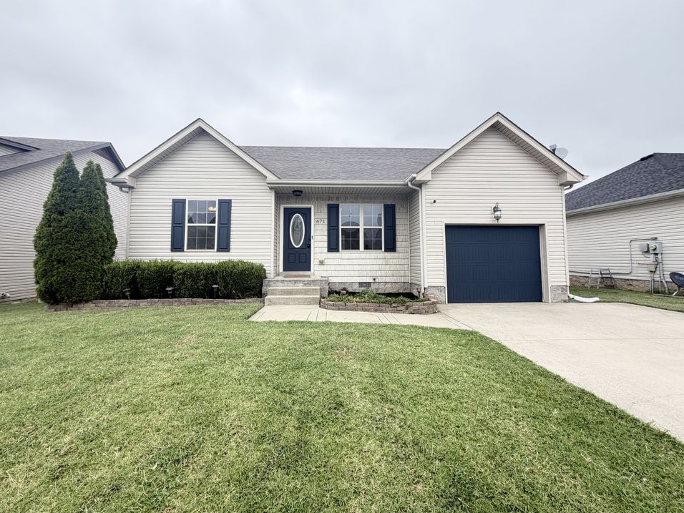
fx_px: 296
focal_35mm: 15
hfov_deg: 98.2
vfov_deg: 81.7
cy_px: 241
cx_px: 343
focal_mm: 2.22
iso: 50
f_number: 2.2
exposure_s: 1/182
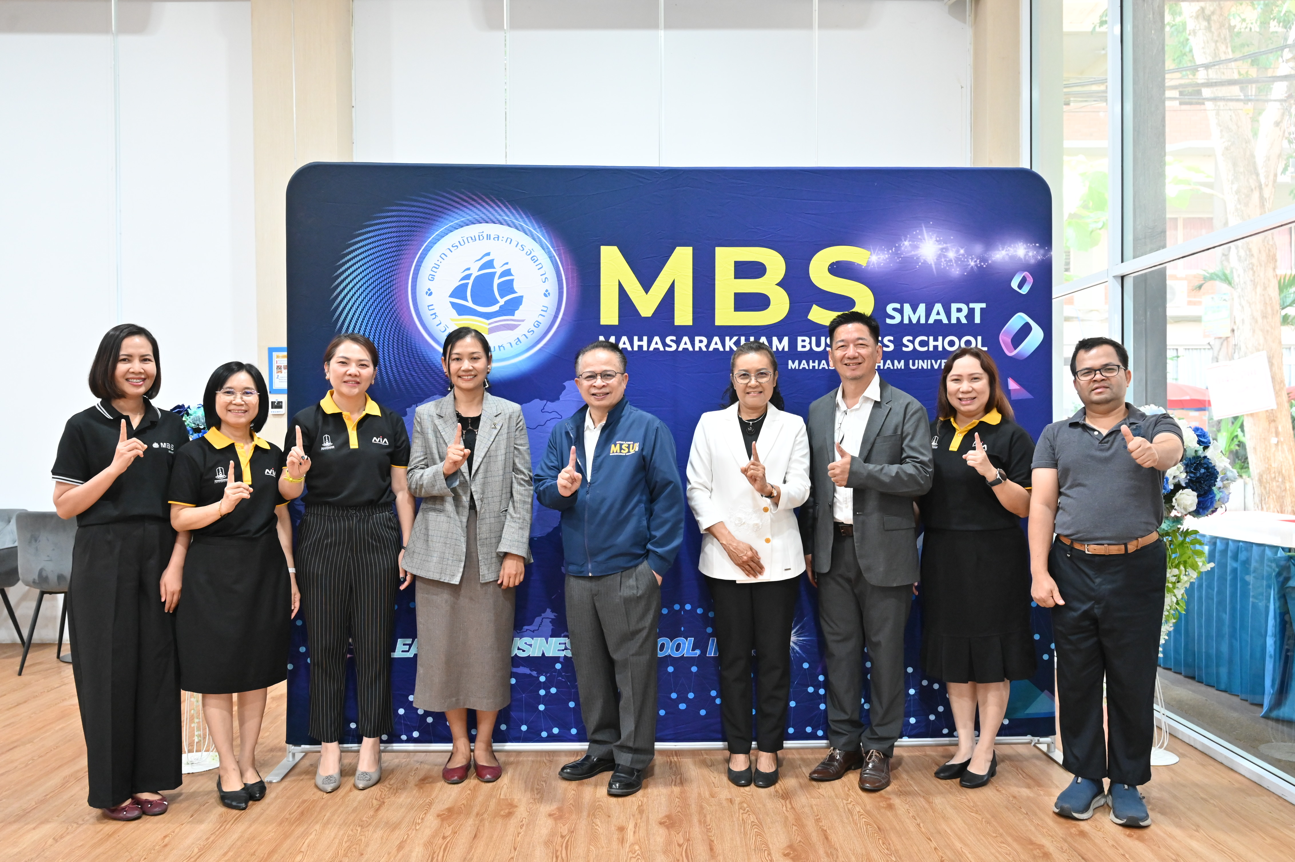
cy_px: 431
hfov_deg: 63.7
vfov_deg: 44.9
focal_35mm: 29
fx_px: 1043
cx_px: 648
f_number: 5.6
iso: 4000
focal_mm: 29
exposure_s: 1/160
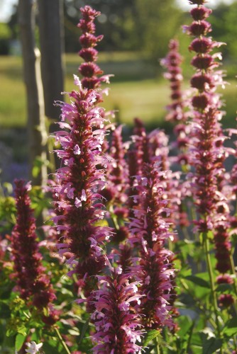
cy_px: 177
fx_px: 740
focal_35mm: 75
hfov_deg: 18.2
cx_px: 118
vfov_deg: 27.0
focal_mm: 50
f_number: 5.6
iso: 100
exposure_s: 1/125
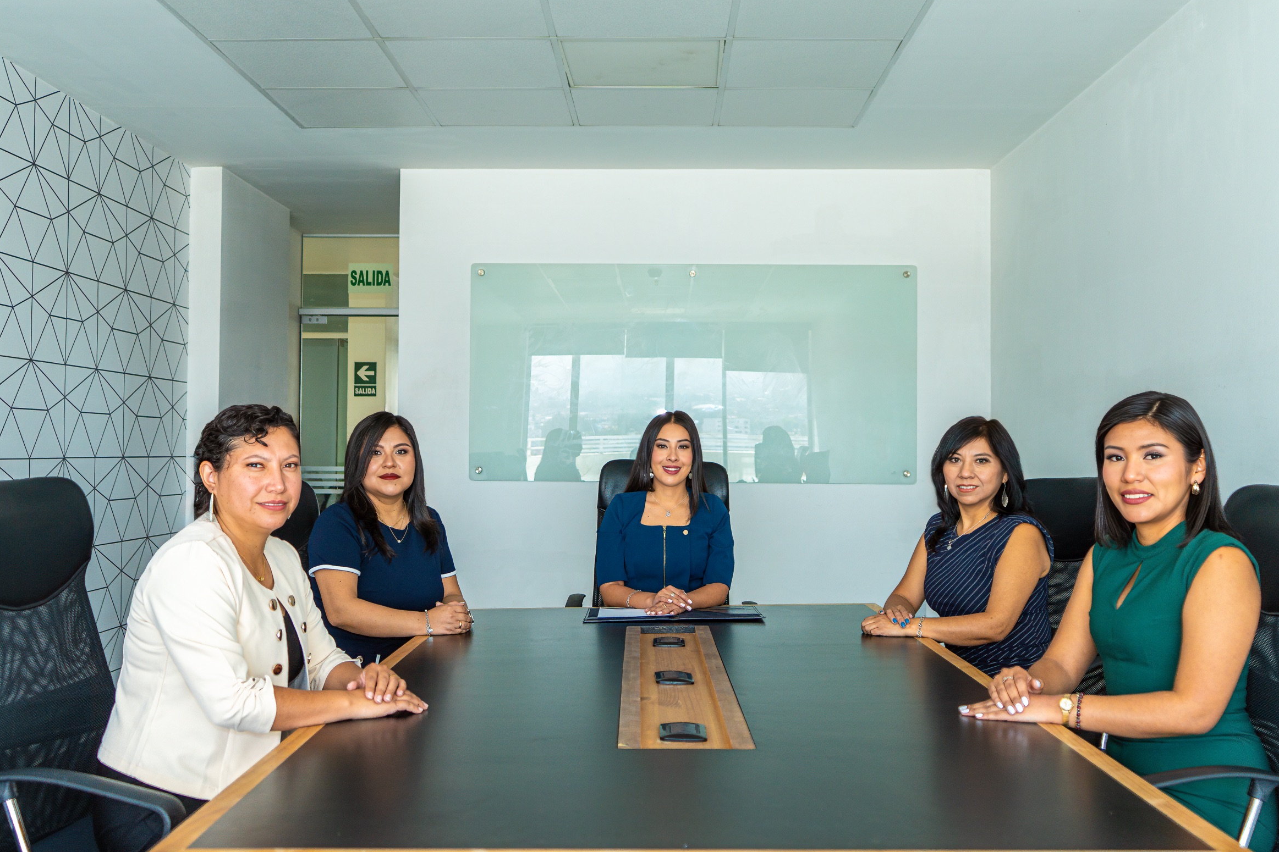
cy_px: 439
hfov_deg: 58.7
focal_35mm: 32
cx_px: 659
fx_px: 1137
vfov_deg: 41.1
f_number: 3.5
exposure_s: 1/160
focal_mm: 31
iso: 320
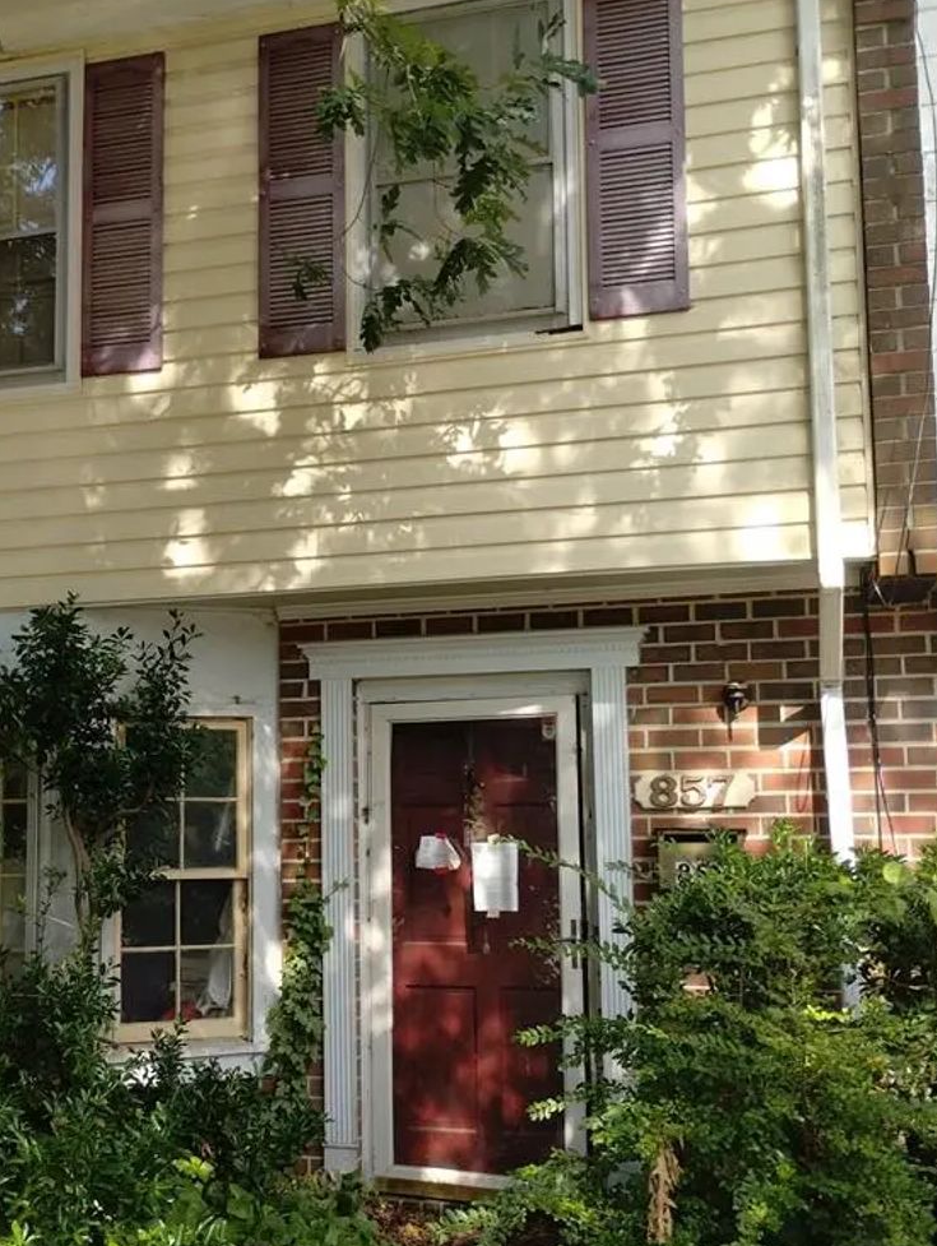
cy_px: 692
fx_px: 1405
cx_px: 324
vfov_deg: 47.7
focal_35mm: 39
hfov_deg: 36.6
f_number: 1.8
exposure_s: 1/188
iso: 100
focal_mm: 4.27
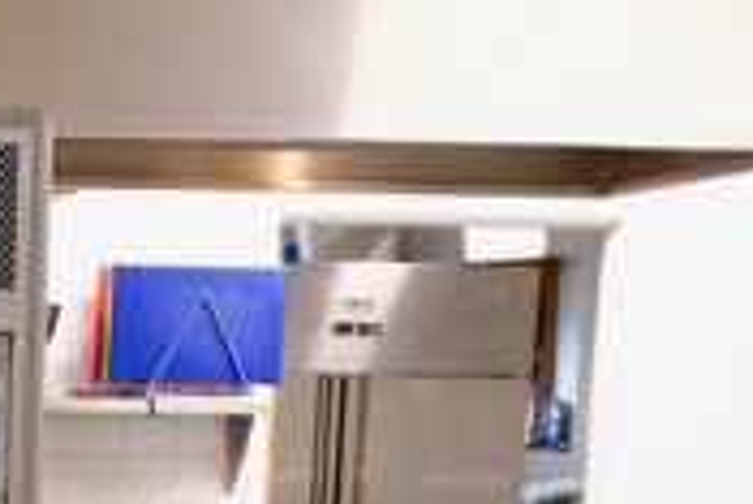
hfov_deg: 14.9
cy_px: 1068
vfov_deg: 9.9
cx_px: -404
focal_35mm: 127
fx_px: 2659
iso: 2500
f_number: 7.1
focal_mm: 29
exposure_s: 1/60
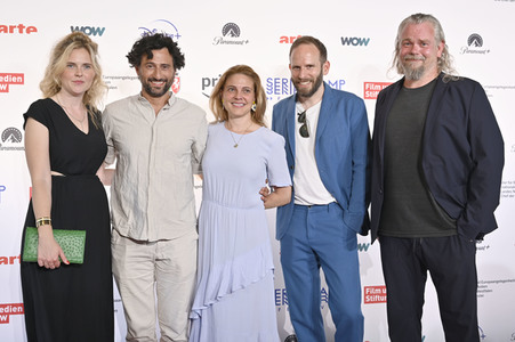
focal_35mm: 40
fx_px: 572
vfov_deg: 33.4
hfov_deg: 48.5
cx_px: 258
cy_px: 171
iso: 800
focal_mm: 40
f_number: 4
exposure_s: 1/250
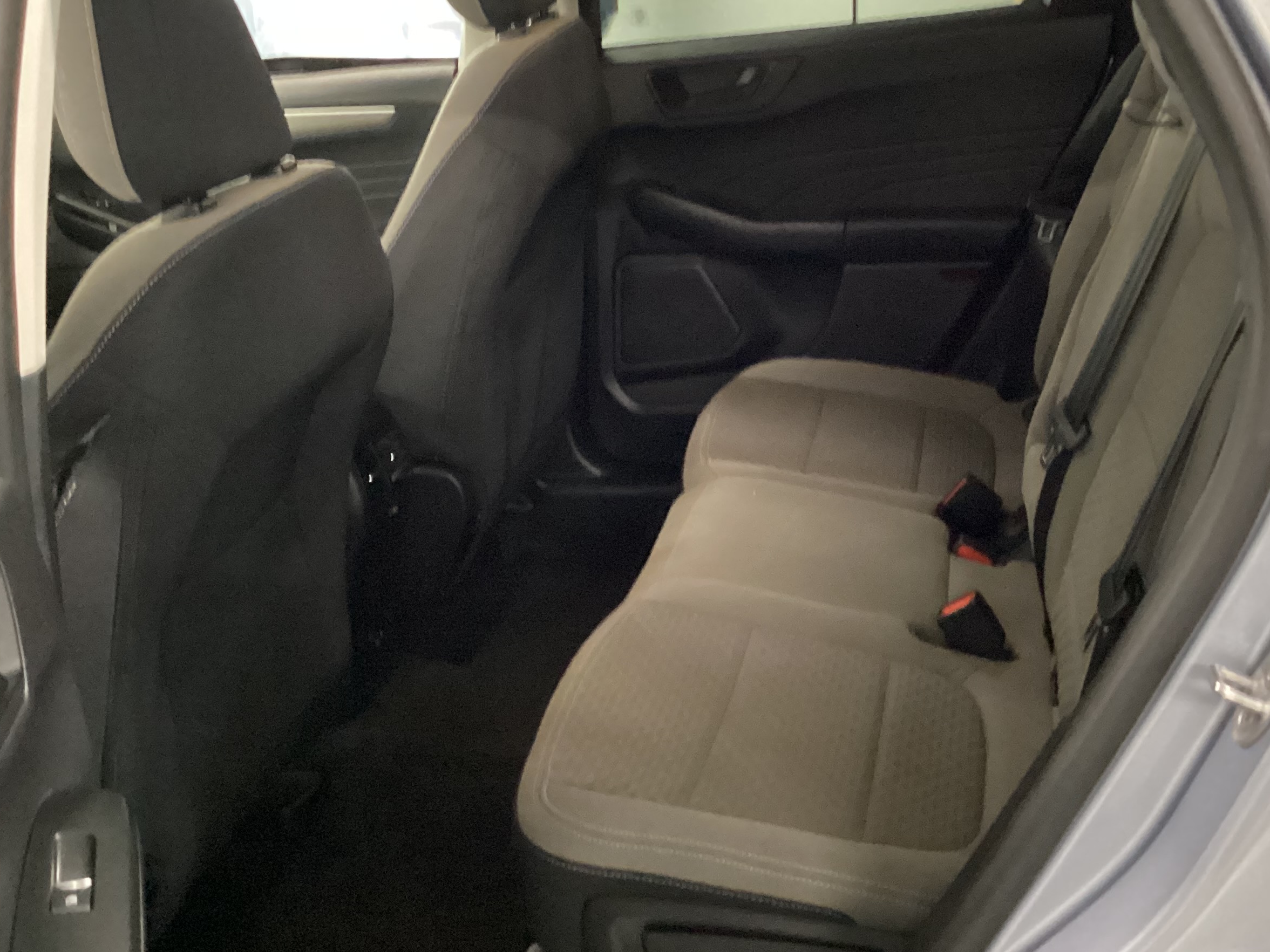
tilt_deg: -22.6
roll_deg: +2.2
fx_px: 1578
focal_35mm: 43
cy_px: 419
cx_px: 692
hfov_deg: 43.8
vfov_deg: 33.6
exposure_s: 1/20
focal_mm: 3.3
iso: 640
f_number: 2.4
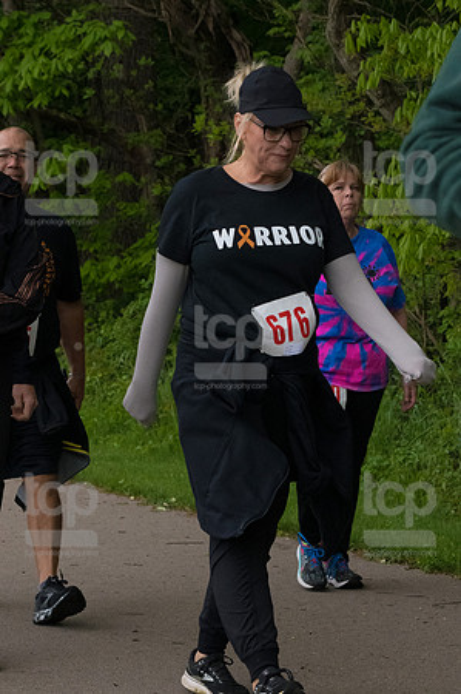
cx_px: 230
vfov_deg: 19.5
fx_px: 2021
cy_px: 347
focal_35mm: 105
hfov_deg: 13.0
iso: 4000
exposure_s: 1/1600
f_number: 7.1
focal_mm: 70
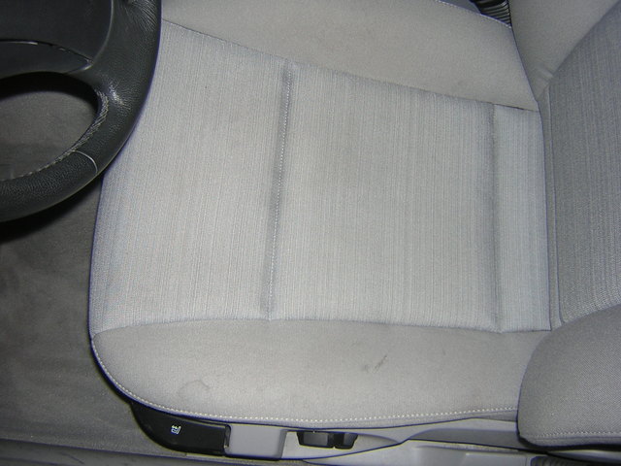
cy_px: 233
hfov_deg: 51.4
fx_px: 646
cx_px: 310
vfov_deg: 39.7
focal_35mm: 36
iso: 100
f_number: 2.6
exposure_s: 1/60.1
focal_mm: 4.7
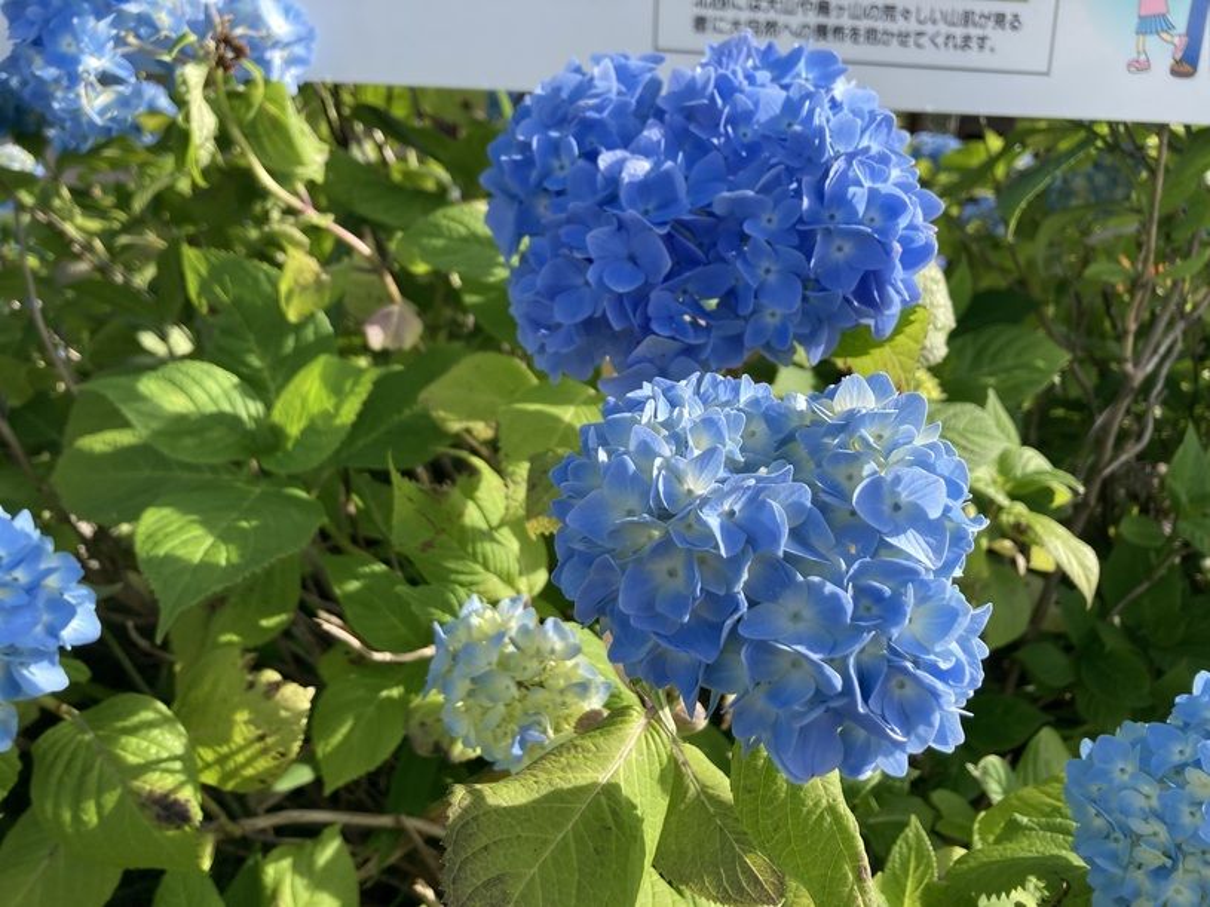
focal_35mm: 28
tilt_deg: -13.0
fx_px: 979
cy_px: 454
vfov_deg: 49.7
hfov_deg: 63.5
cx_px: 605
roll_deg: -1.1
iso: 20
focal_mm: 3.99
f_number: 1.8
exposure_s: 1/657
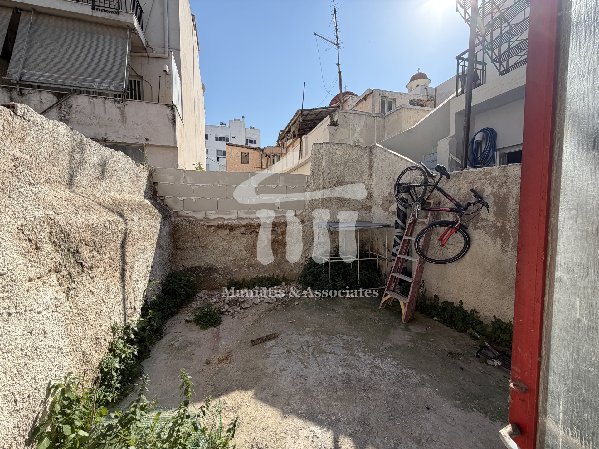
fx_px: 242
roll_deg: +1.3
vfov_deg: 85.7
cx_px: 300
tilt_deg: -3.7
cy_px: 224
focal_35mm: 14
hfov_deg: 102.1
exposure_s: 1/853
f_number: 2.2
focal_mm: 2.22
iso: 32
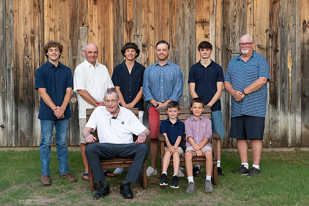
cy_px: 93
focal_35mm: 61
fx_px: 520
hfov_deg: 33.1
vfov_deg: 22.4
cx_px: 162
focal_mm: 50
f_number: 2.8
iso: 200
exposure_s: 1/500
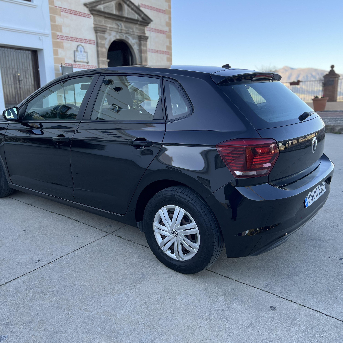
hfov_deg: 52.4
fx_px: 348
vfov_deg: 52.5
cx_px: 149
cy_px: 172
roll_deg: +2.9
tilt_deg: -11.1
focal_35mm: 31
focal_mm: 5.7
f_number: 1.5
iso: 50
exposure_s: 1/303
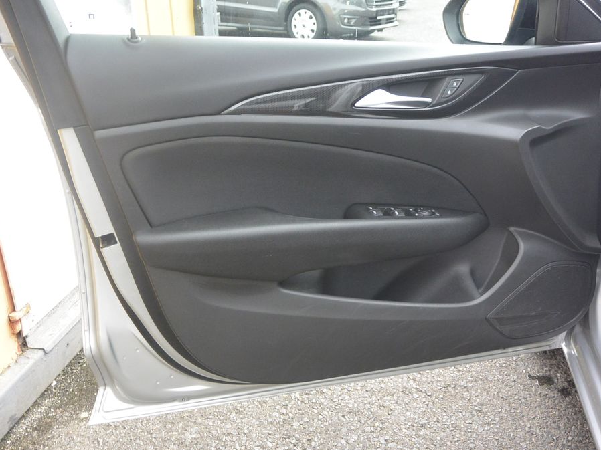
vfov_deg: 41.8
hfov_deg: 53.9
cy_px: 228
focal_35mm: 34
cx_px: 332
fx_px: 590
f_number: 3.8
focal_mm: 11.8
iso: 720
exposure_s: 1/60
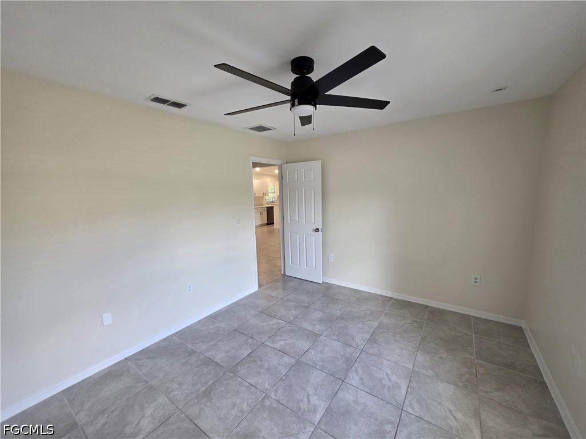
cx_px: 293
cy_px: 220
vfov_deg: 89.9
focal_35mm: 13
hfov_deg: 106.2
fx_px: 220
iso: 200
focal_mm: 2.2
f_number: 1.9
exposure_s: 1/120
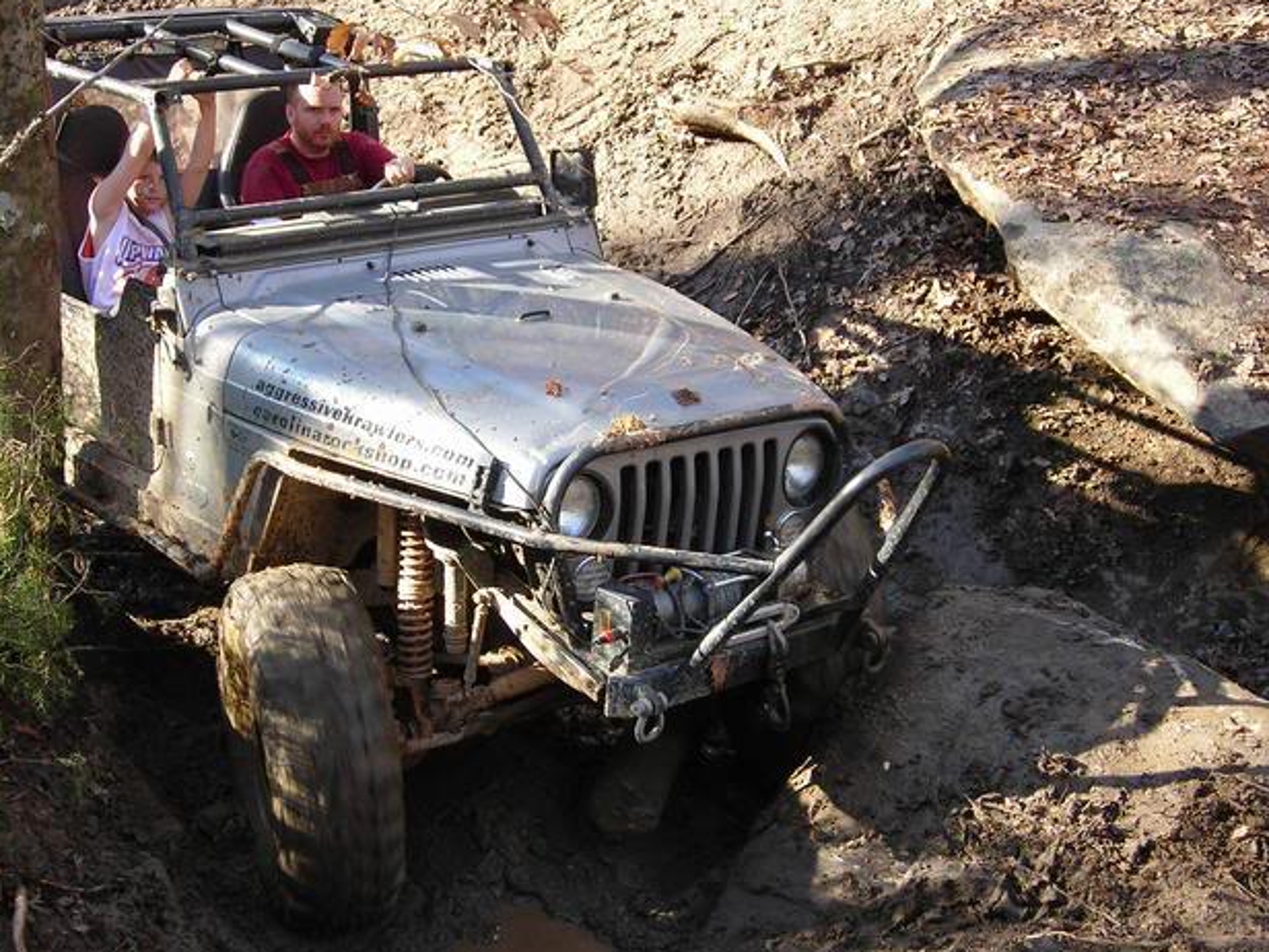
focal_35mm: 61
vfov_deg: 24.0
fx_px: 2236
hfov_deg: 31.7
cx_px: 579
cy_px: 429
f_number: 3.4
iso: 50
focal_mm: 7.8
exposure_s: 1/42.1
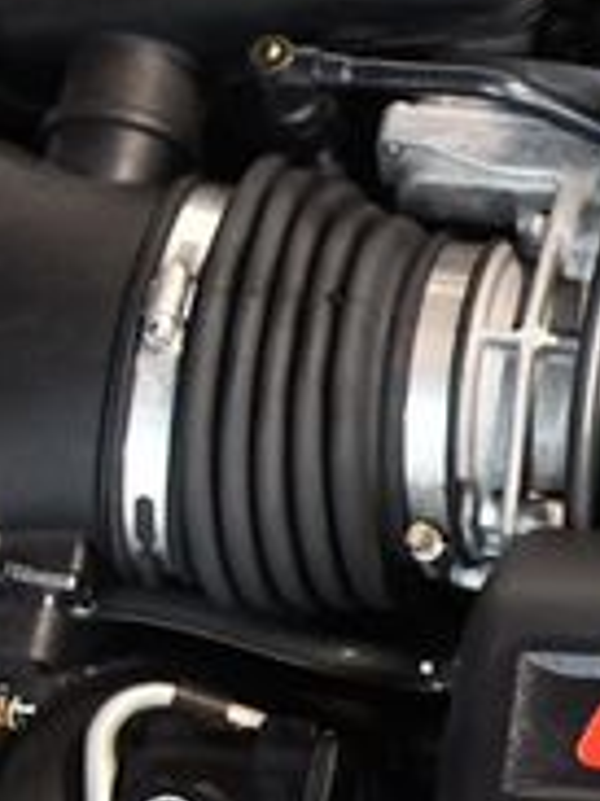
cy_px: 442
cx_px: 1082
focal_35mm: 101
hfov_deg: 13.2
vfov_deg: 19.5
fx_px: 2337
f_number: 3.5
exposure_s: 1/60
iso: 4000
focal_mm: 20
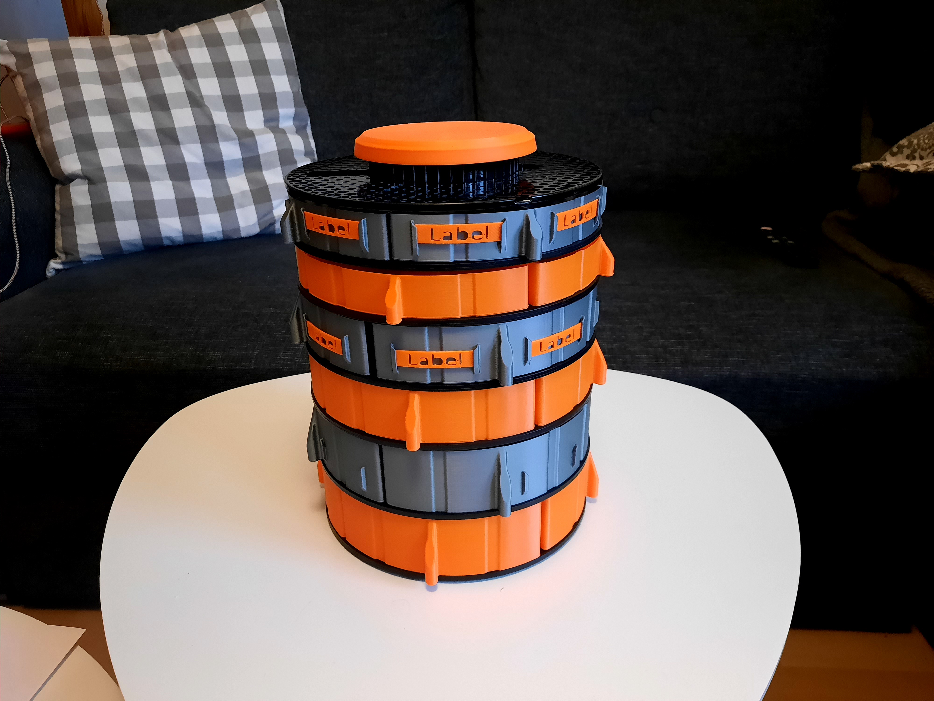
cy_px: 350
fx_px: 675
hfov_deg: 69.4
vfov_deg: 54.9
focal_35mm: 25
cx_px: 467
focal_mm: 4.6
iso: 1000
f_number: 2
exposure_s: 1/33
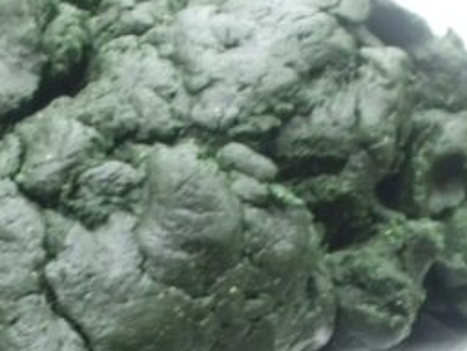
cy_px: 274
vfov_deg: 16.3
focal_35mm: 90
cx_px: 195
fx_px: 1214
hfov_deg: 21.8
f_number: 2.9
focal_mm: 6.3
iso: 400
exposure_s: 1/10
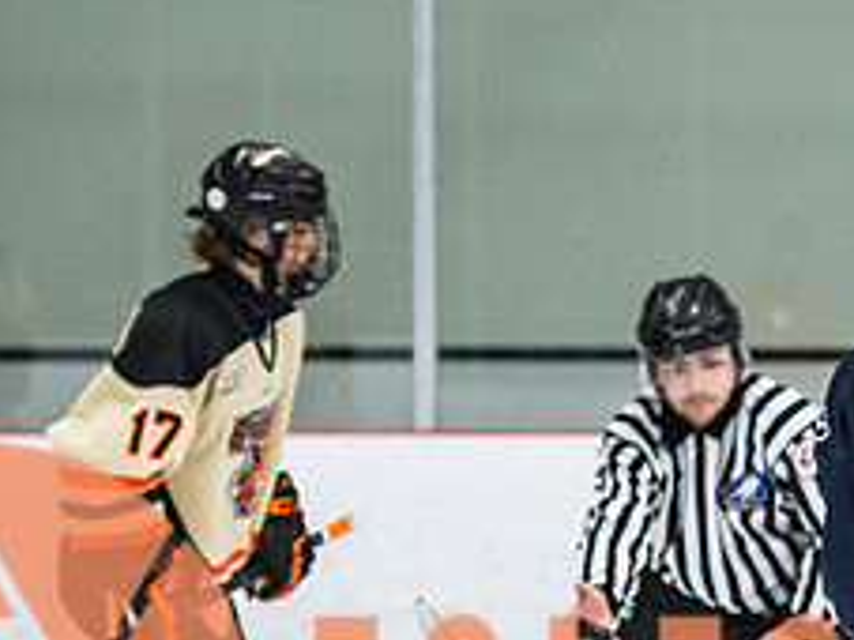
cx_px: 1011
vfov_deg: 3.2
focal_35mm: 457
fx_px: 11269
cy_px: 559
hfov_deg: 4.3
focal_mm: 102
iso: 1800
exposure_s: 1/640
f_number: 2.8
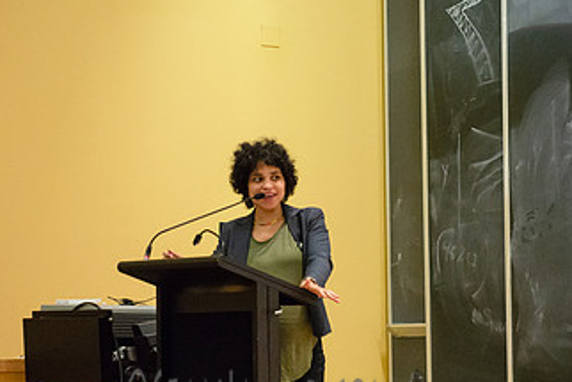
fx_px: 2003
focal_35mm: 126
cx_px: 282
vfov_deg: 10.9
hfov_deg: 16.3
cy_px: 239
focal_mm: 70
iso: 4000
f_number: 4
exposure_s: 1/320
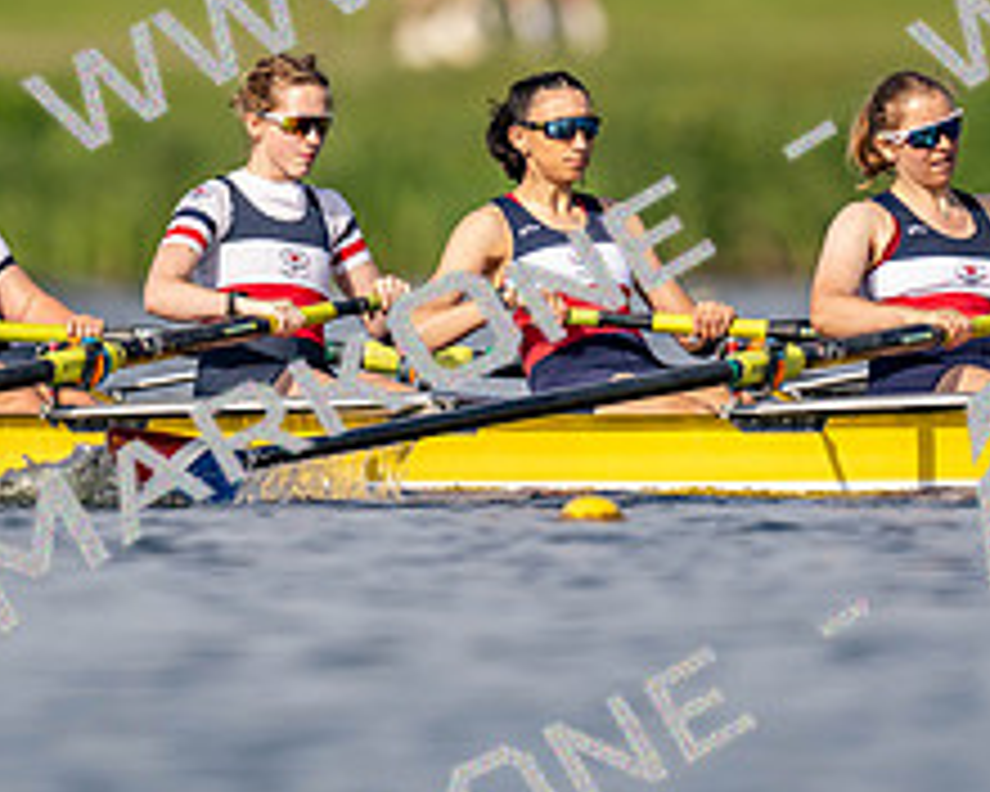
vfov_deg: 1.0
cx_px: 580
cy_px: 164
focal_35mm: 1483
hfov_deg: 1.3
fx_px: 43452
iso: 220
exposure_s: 1/2500
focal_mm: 600
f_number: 4
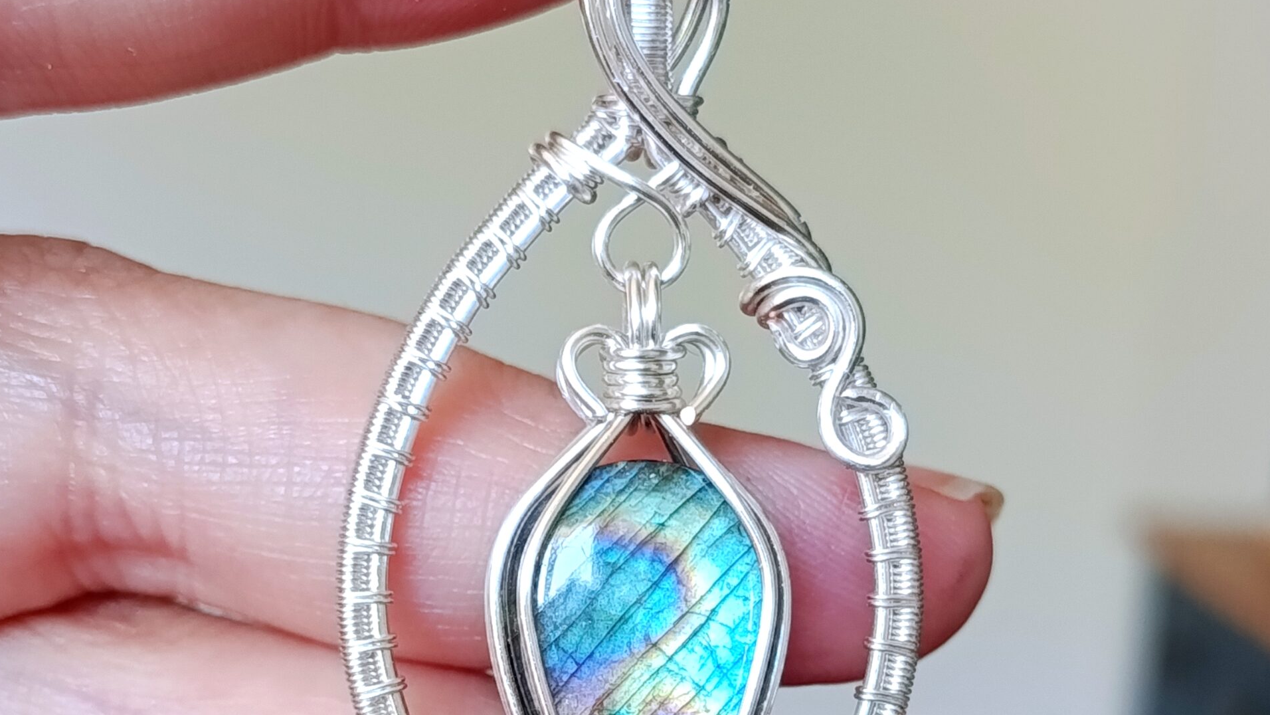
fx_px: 2358
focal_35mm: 70
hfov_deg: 30.1
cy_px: 641
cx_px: 634
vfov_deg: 17.0
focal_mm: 5.24
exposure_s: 1/100
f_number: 1.7
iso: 1000
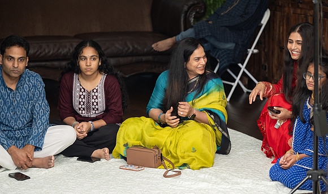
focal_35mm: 111
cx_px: 185
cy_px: 124
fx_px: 978
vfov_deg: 11.3
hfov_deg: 19.0
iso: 500
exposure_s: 1/200
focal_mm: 95
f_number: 2.8
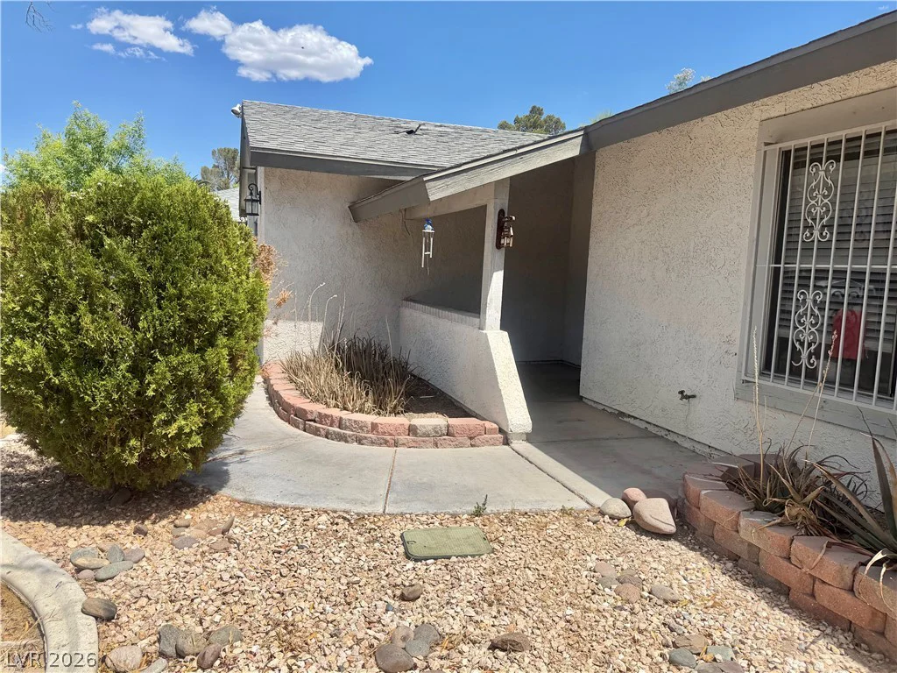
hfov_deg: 71.6
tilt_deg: -5.2
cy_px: 336
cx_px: 448
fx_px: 622
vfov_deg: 56.8
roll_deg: -2.1
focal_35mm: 24
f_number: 1.78
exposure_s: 1/6173
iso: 80
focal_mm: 6.76
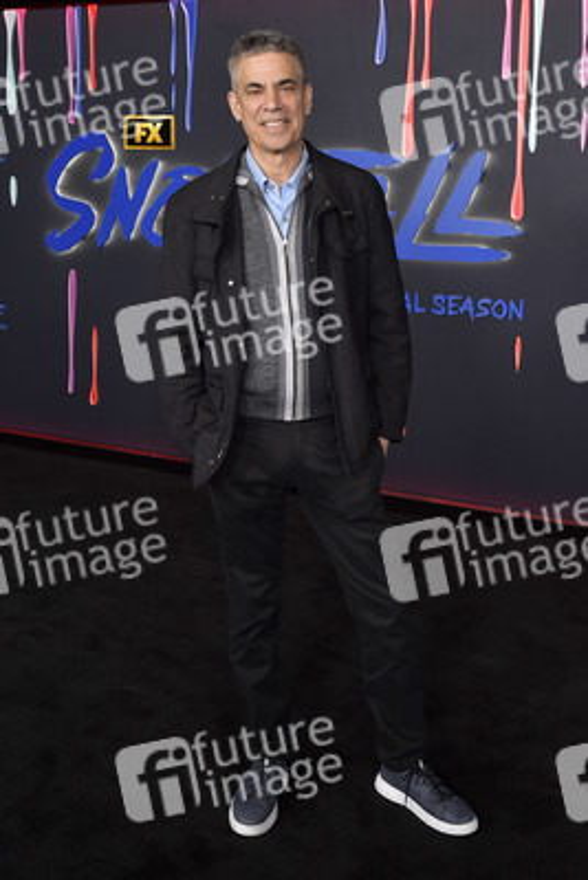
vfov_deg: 53.1
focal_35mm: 36
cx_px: 294
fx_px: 881
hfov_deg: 36.9
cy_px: 440
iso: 2000
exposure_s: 1/250
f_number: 6.3
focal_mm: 36
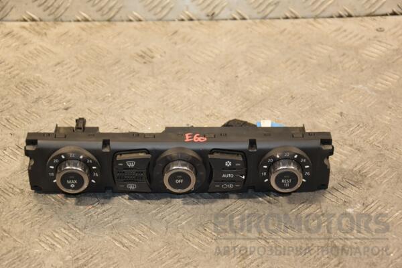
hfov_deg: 21.9
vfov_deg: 14.7
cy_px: 134
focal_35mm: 93
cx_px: 201
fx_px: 1038
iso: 800
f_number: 5.3
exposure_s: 1/125
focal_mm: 62
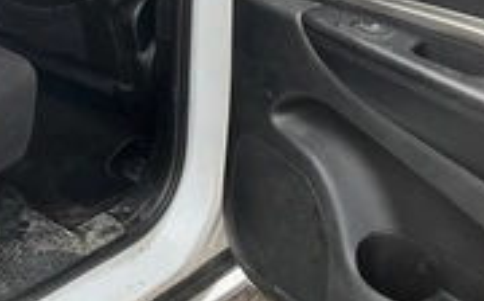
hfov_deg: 28.8
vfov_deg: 18.6
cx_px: -16
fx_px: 869
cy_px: -64
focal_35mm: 66
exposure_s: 1/158
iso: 20
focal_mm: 3
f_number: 1.8
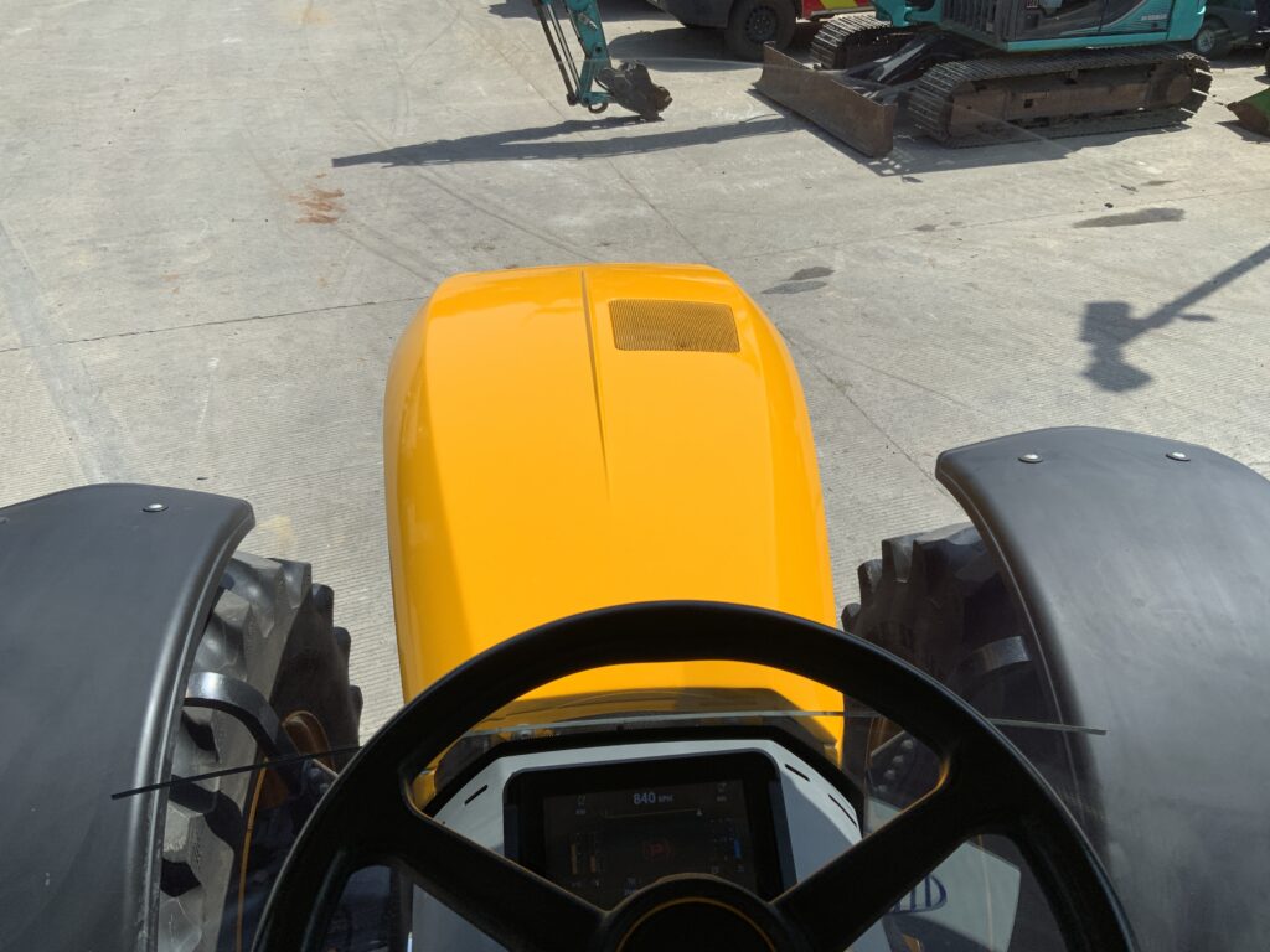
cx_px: 635
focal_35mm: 29
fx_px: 1064
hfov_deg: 61.7
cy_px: 476
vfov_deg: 48.2
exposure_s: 1/1786
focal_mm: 3
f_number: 1.8
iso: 16
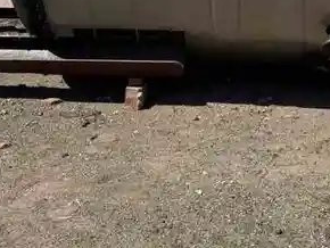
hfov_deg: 31.0
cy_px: -47
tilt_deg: -6.3
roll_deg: -0.5
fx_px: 592
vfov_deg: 22.0
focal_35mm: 62
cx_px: 216
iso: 80
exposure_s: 1/4049
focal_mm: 6.76
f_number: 1.78
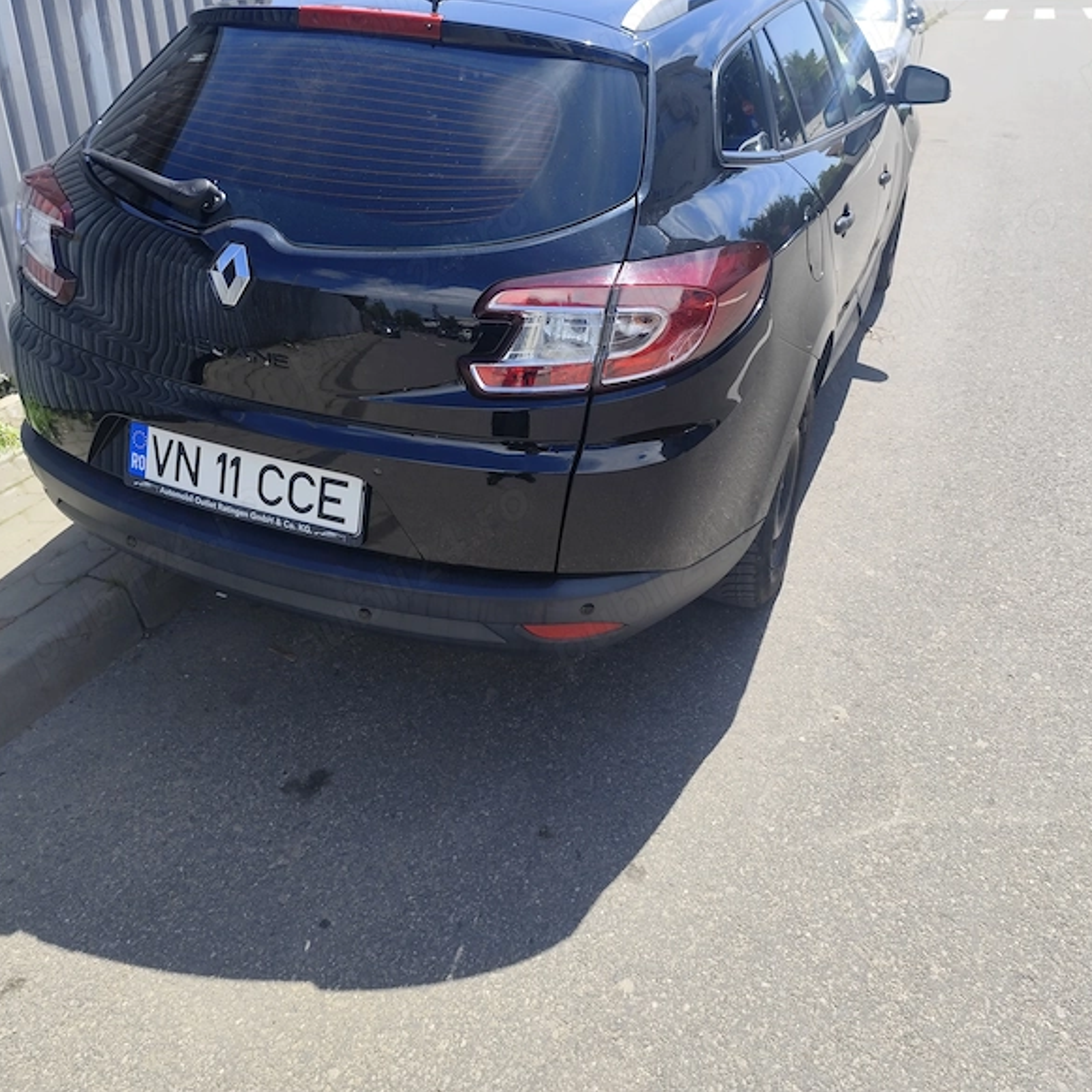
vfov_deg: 55.9
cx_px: 539
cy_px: 351
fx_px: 999
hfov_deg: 57.3
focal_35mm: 28
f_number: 1.65
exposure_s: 1/823
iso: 50
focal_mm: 6.14
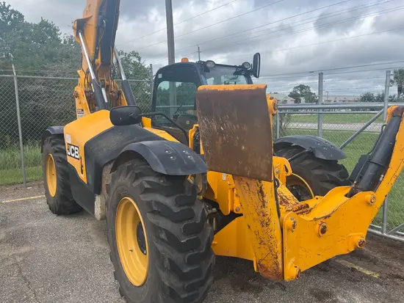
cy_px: 152
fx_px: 304
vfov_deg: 53.1
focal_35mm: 26
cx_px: 202
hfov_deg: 67.3
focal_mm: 5.1
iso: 50
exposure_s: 1/2101
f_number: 1.6
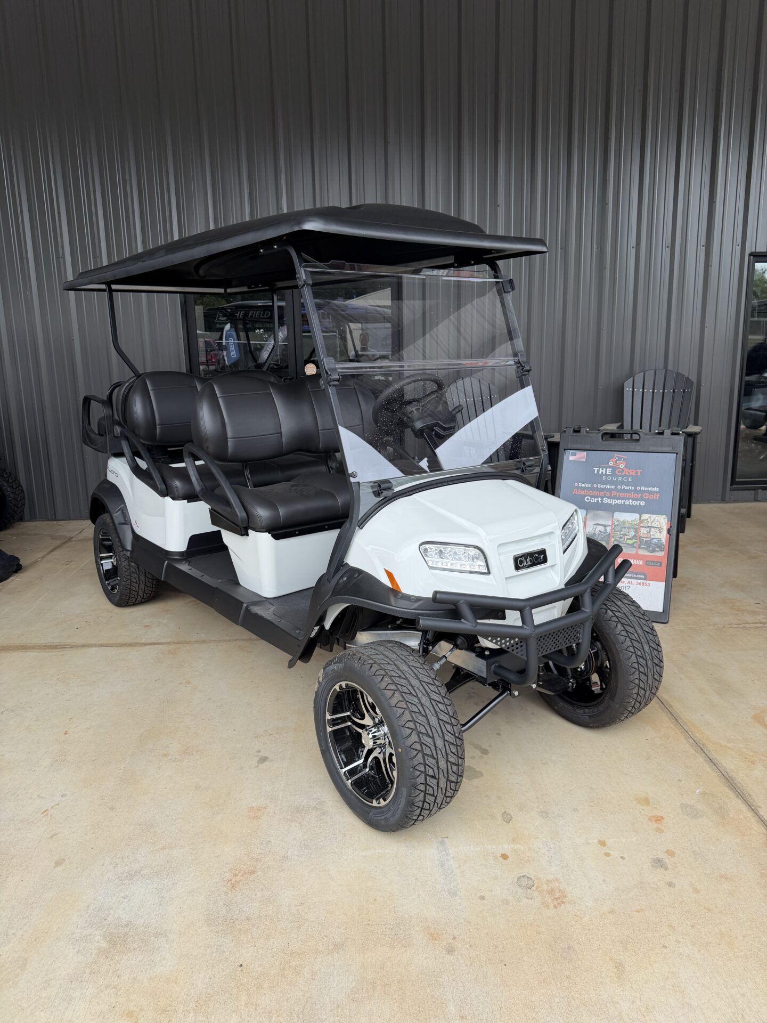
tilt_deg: -10.4
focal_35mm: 24
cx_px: 384
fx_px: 709
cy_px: 512
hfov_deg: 56.8
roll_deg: +1.3
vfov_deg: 71.6
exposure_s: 1/1250
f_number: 1.78
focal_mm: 6.76
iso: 80
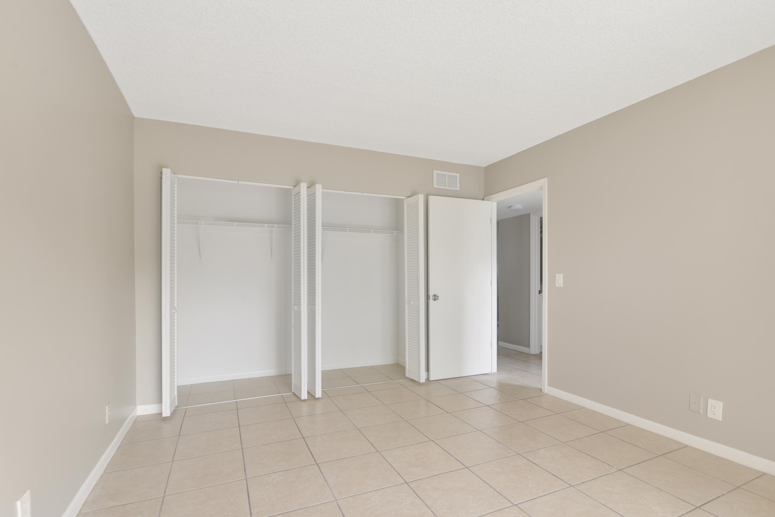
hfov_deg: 96.7
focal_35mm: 16
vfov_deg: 73.8
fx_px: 344
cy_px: 258
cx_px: 388
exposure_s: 1/15
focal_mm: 16
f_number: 8
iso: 200
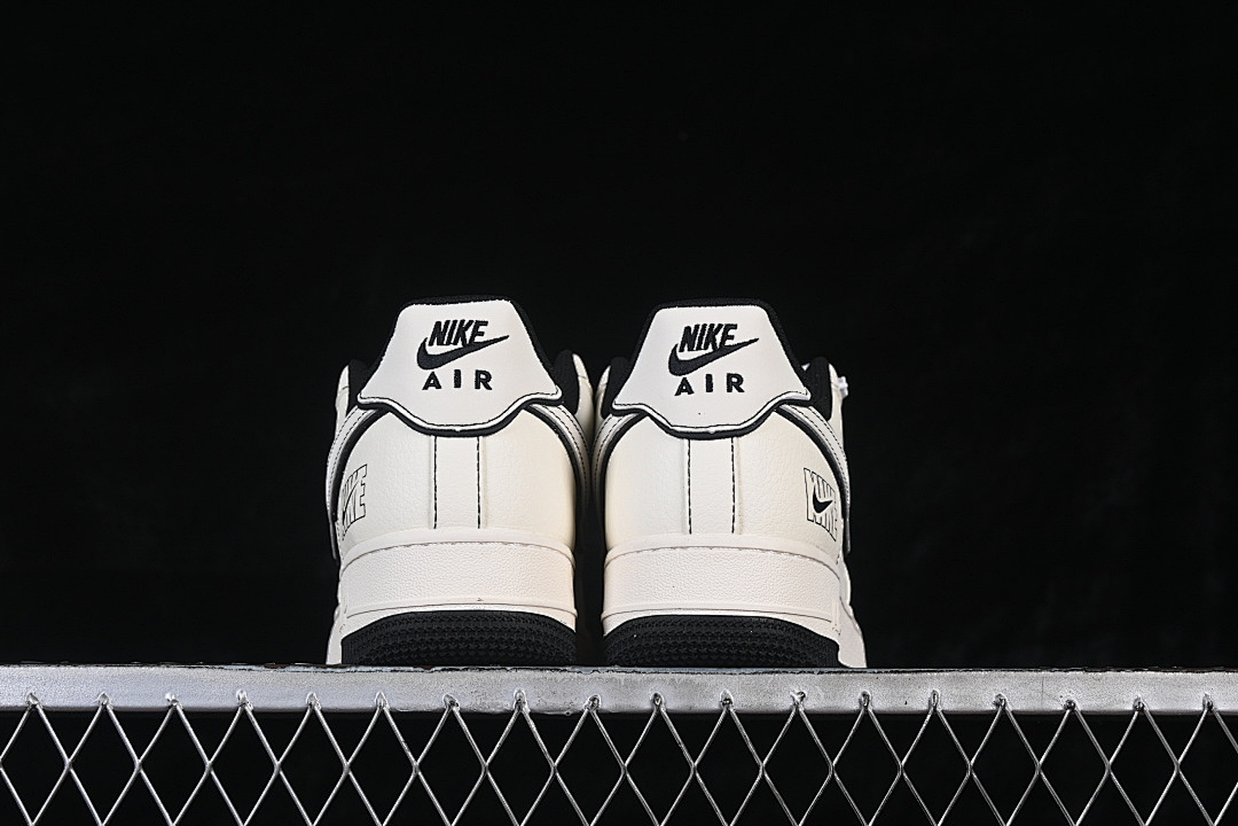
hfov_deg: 27.0
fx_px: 2579
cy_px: 413
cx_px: 619
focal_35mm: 75
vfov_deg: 18.2
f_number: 8
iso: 160
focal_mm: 50
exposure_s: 1/80
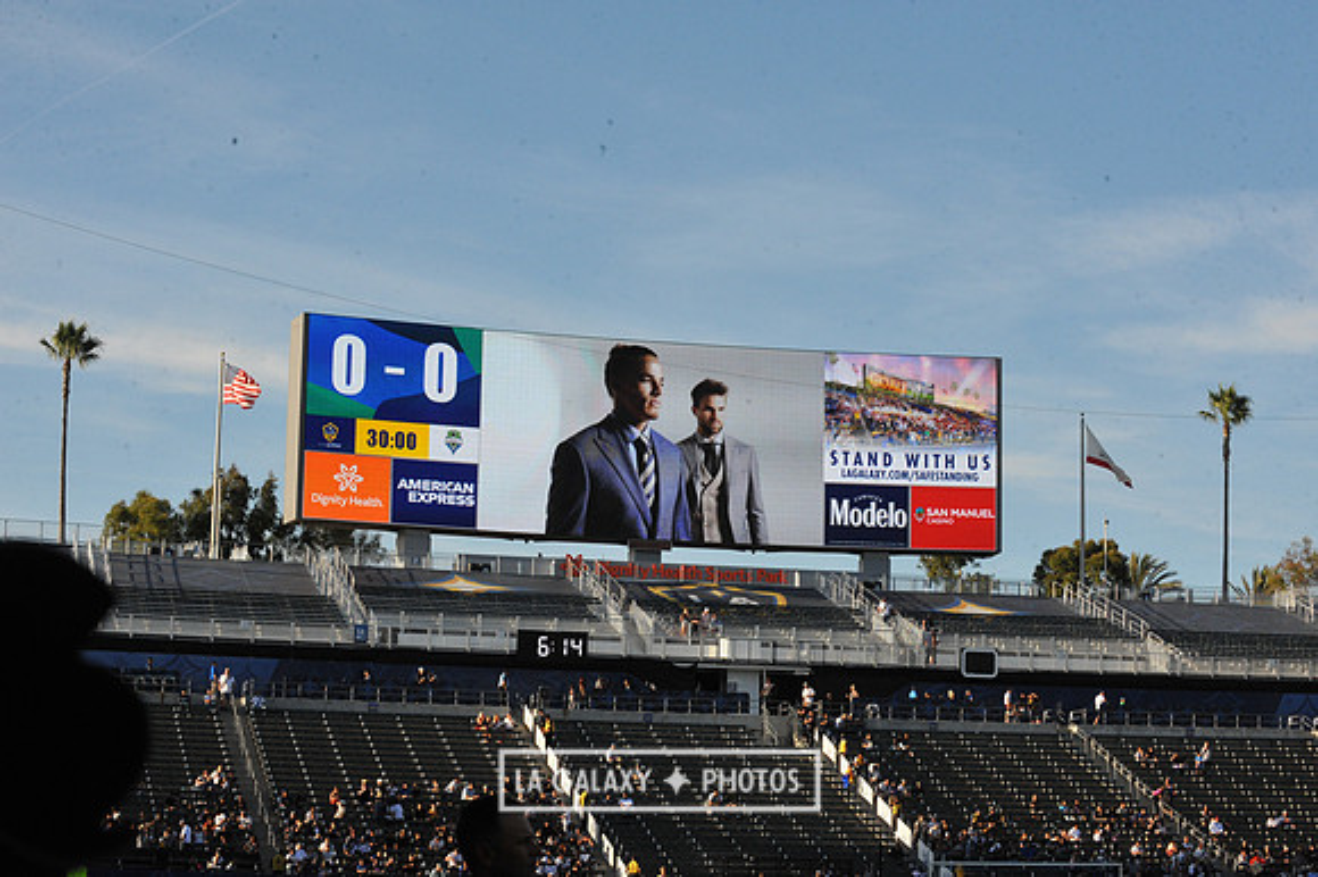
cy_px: 438
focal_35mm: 80
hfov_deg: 25.4
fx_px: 2927
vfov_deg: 17.0
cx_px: 659
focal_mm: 80
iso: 1600
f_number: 16
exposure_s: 1/1000
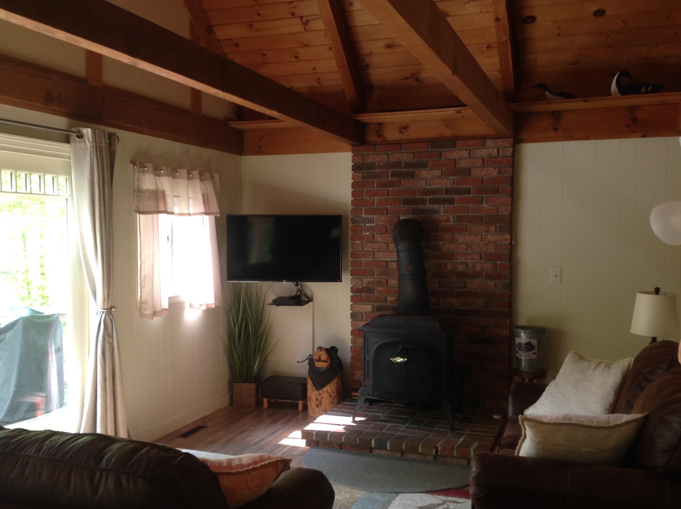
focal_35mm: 39
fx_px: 766
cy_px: 262
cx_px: 308
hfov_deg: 47.9
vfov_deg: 36.7
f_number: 2.4
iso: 64
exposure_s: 1/15
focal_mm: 4.28
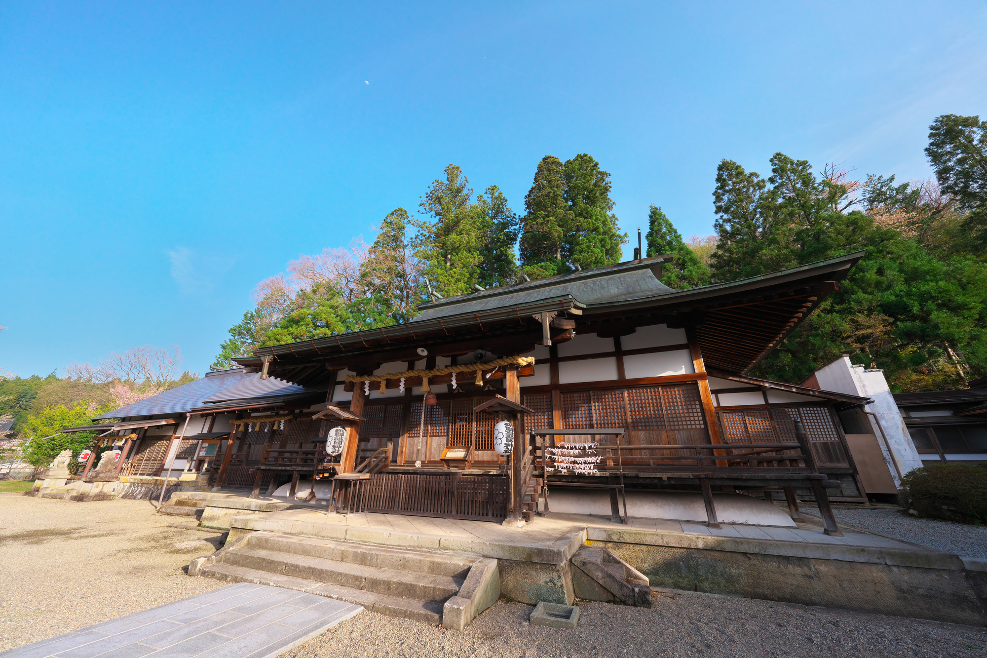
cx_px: 494
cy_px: 329
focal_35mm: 12
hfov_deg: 112.6
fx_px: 329
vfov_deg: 90.0
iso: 800
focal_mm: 12
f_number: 8
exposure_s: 1/500
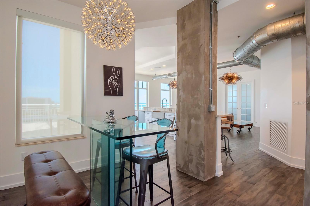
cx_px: 155
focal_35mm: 18
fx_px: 155
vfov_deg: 67.4
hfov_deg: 90.0
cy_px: 103
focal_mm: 12
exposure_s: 1/60
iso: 800
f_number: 16
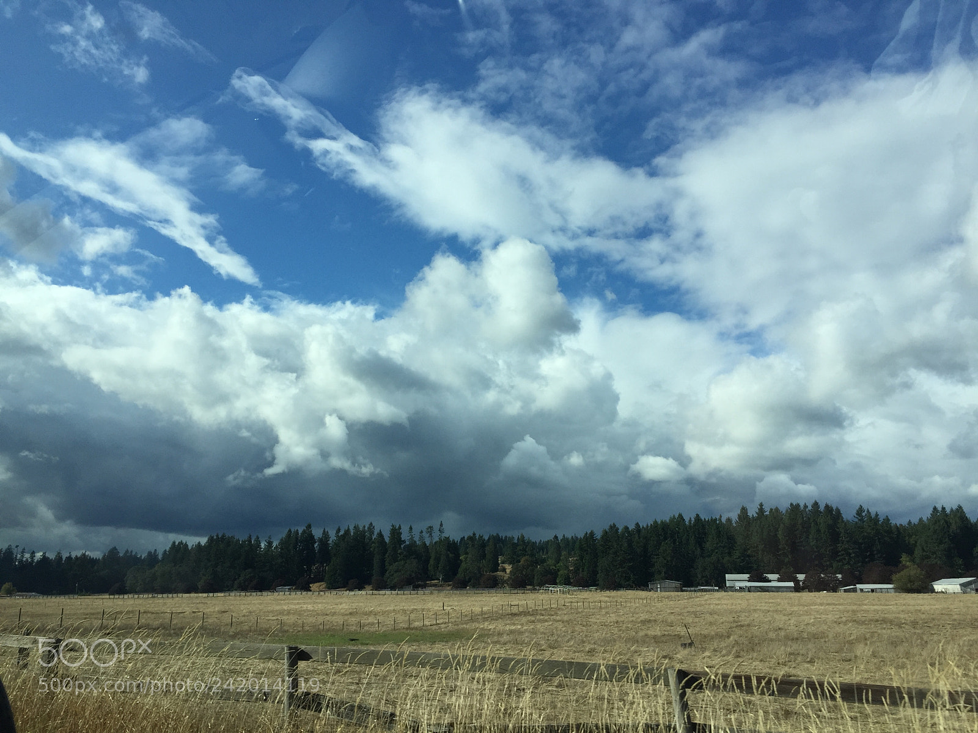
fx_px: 819
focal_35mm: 29
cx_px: 489
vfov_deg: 48.2
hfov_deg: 61.7
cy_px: 366
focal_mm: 4.15
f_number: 2.2
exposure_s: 1/2639
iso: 32
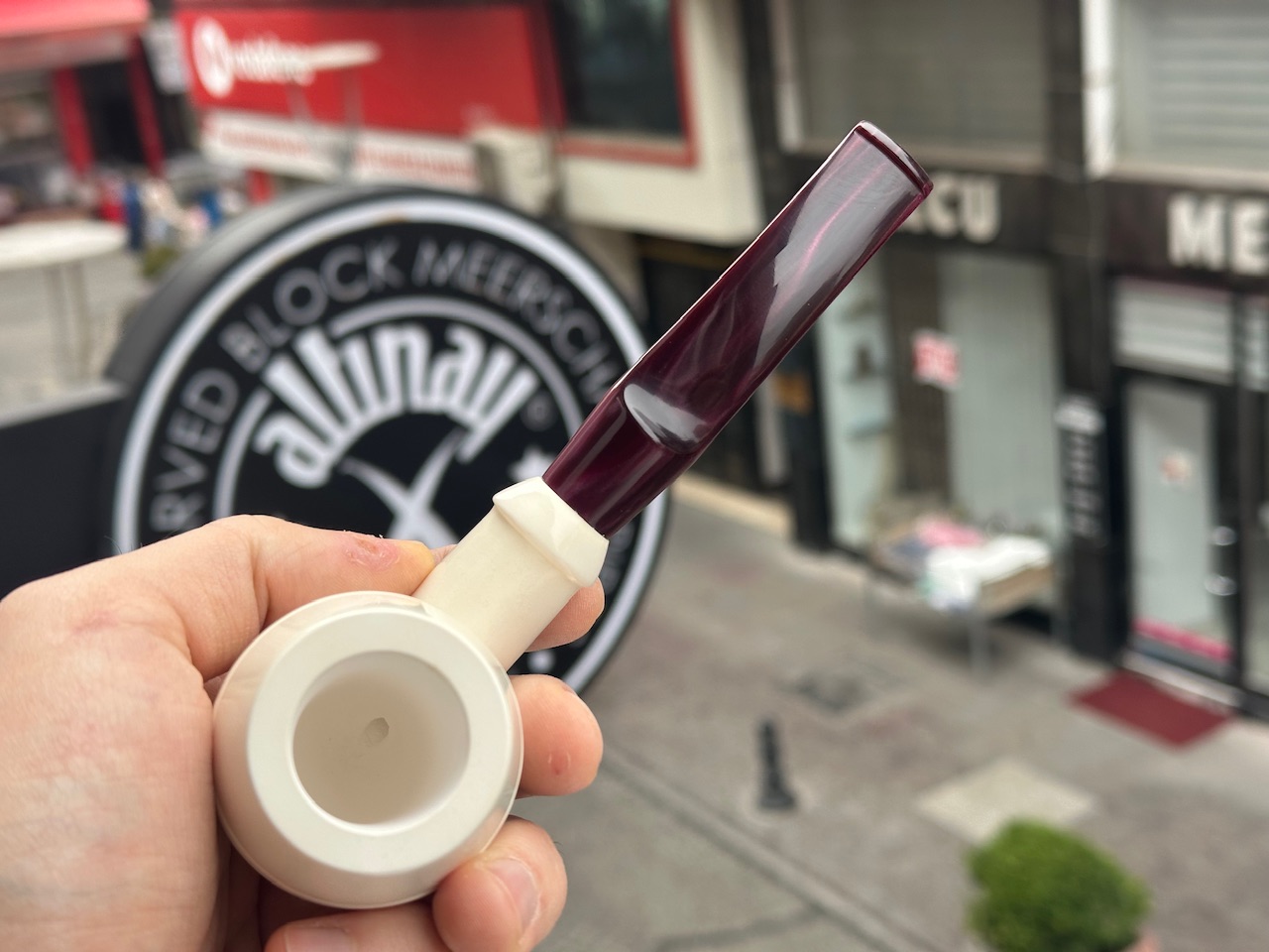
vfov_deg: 30.3
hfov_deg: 39.7
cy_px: 476
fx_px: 1760
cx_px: 634
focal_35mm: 48
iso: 64
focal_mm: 6.86
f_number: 1.78
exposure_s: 1/320
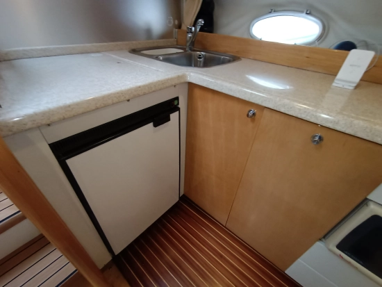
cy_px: 144
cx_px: 191
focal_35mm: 17
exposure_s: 1/33.3
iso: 677
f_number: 2.2
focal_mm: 1.65
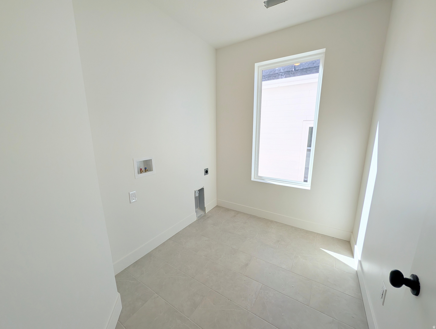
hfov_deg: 110.5
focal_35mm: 12
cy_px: 164
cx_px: 218
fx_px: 151
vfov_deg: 94.6
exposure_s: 1/1245
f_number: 1.7
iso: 54
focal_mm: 2.02
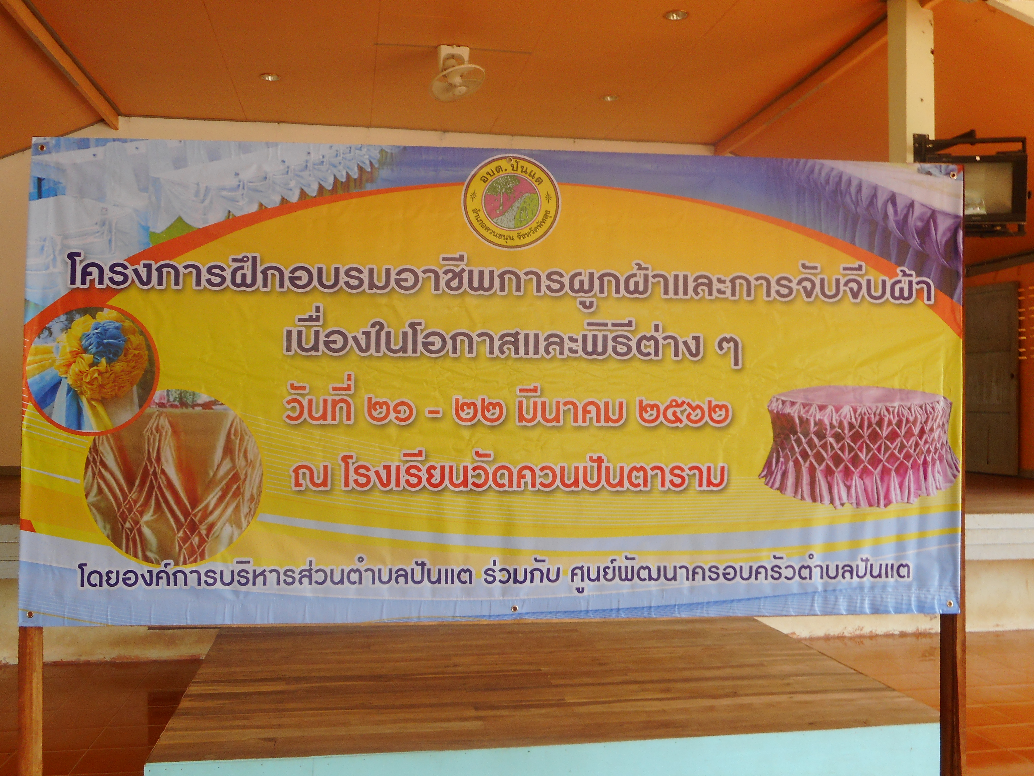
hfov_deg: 54.0
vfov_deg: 41.8
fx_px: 1016
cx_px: 517
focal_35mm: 34
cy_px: 388
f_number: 4.2
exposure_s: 1/30
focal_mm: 6
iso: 125
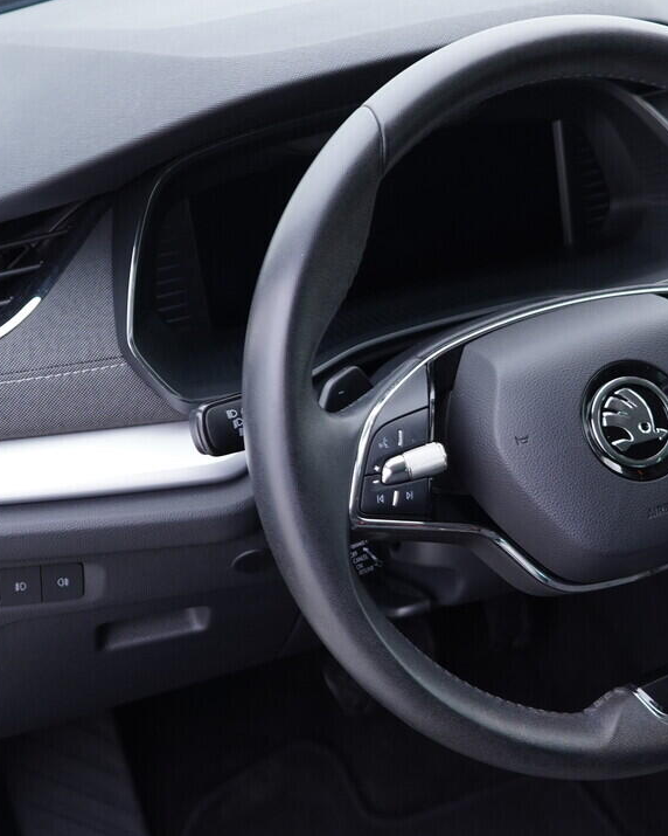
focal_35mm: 68
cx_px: 544
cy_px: 445
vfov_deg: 27.9
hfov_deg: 22.2
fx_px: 1680
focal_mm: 24
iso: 250
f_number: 2.8
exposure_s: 1/40
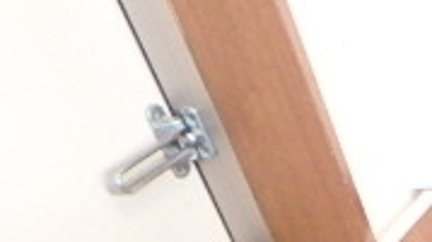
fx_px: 938
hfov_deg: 19.6
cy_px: 455
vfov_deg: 13.1
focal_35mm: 82
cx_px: 770
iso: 500
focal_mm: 3.7
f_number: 3.5
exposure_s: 1/30
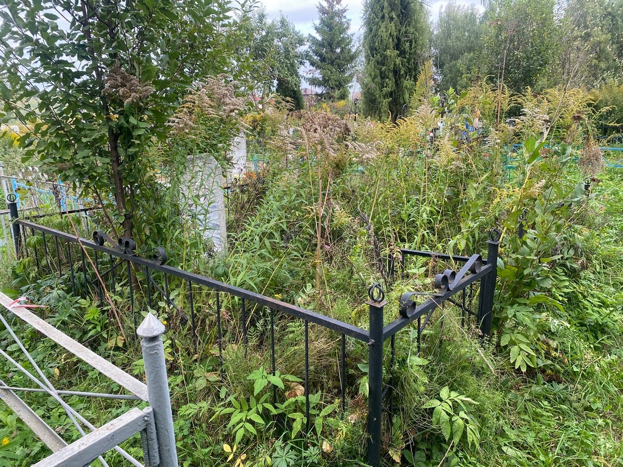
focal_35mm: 26
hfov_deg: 67.3
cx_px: 312
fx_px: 468
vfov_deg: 53.1
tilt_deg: -15.2
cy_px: 234
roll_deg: +1.7
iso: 32
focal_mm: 4.25
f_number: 1.8
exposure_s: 1/208
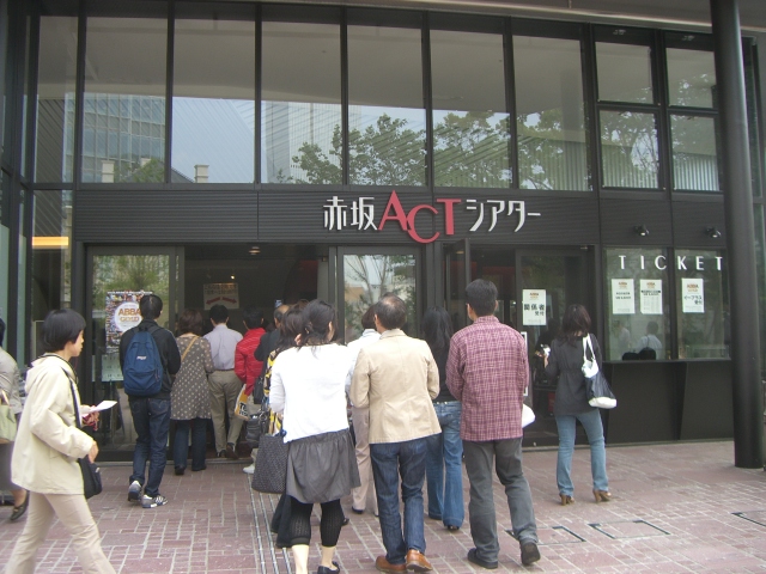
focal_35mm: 38
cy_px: 287
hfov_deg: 49.0
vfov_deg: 37.7
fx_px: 841
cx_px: 383
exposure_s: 1/125
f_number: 2.7
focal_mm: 6.2
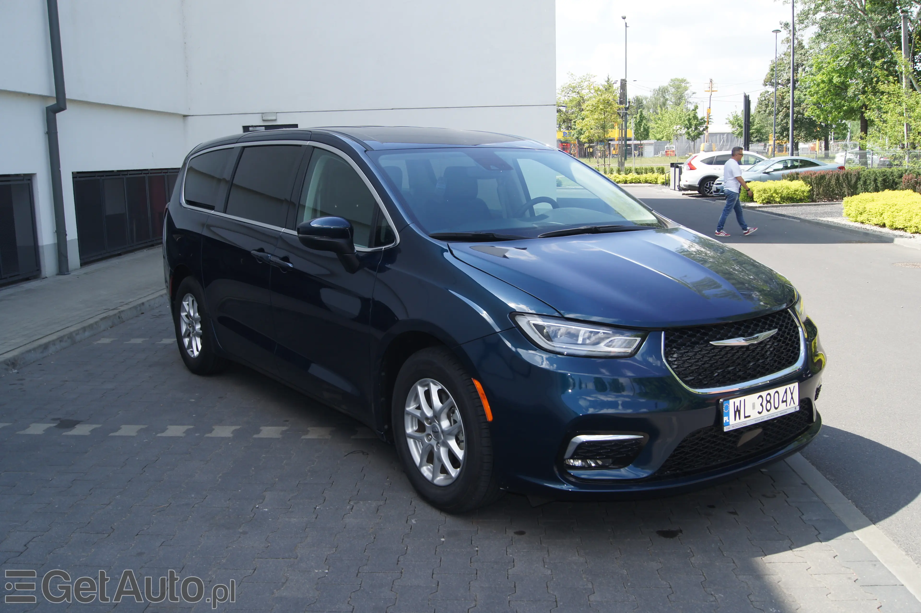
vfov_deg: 39.9
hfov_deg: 57.2
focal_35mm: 33
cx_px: 460
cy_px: 306
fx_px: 844
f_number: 8
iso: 100
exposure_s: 1/100
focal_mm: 22
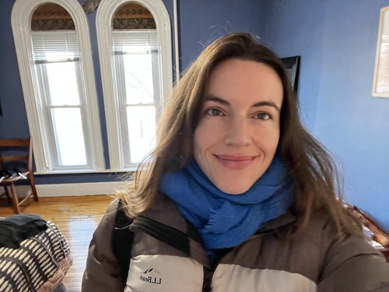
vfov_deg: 58.9
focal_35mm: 23
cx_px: 194
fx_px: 258
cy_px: 146
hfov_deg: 73.9
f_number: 2.2
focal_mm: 2.71
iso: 640
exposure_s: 1/30
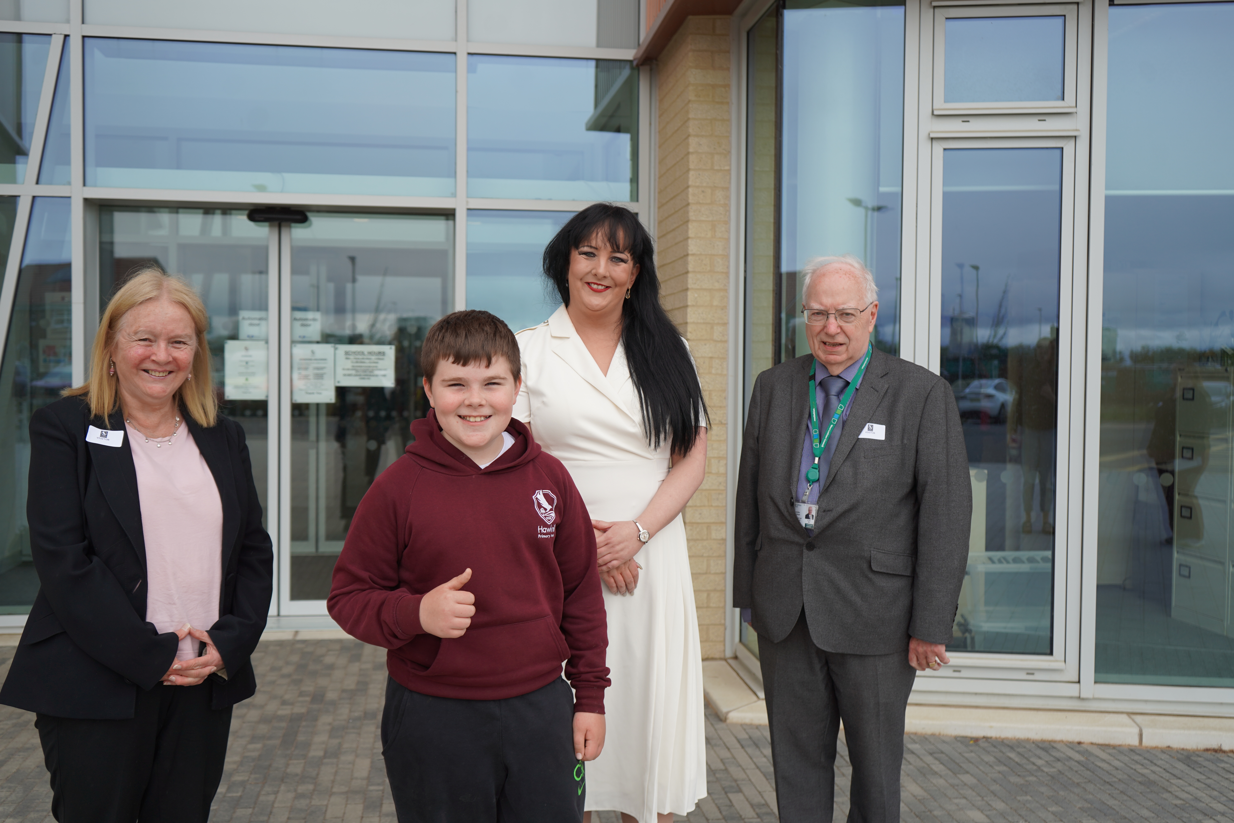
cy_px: 412
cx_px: 617
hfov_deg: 53.1
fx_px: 1234
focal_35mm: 36
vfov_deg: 36.9
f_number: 4.5
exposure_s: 1/400
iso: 100
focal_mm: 36
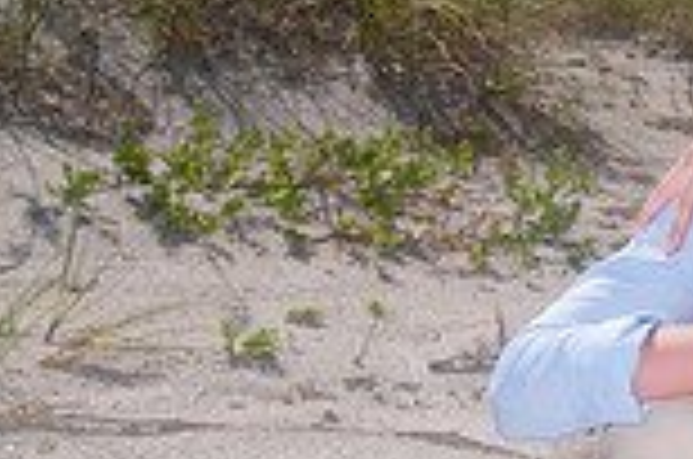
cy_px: 101
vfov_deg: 8.6
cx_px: 1274
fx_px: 3035
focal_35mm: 158
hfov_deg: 11.9
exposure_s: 1/250
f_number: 13
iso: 100
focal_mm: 28
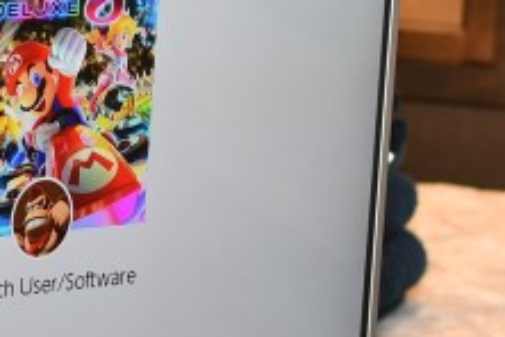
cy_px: 57
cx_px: -318
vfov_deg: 5.0
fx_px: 3824
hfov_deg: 7.4
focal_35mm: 273
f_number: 3.2
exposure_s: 1/100
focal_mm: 35
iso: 250
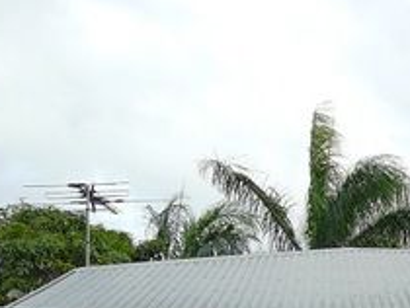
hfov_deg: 18.1
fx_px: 1186
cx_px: 558
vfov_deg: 14.1
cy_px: 421
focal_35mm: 100
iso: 80
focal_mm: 5.2
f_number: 2.8
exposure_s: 1/320
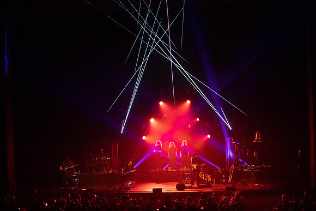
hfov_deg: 28.8
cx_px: 158
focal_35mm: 70
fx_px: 615
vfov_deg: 19.5
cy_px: 106
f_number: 5.6
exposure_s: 1/250
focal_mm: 70
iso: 8000
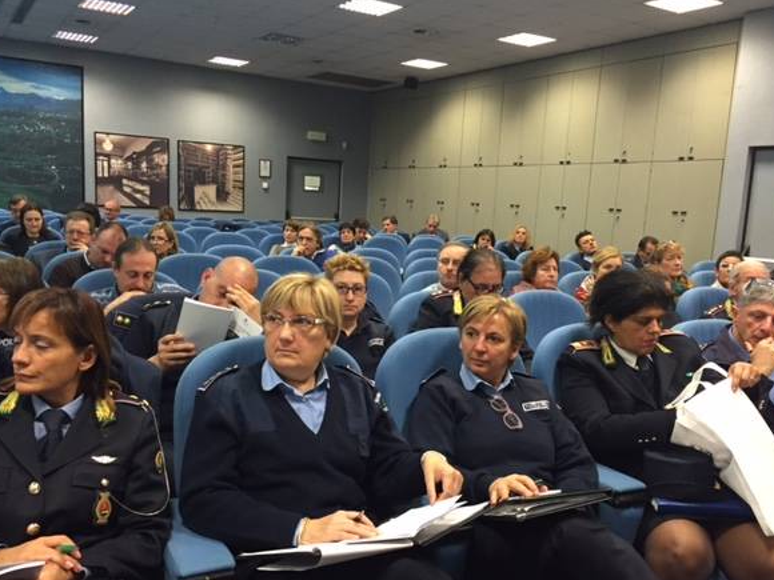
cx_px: 387
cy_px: 315
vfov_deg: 44.1
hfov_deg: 56.8
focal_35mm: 32
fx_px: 716
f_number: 2.2
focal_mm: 4.15
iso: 250
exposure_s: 1/33
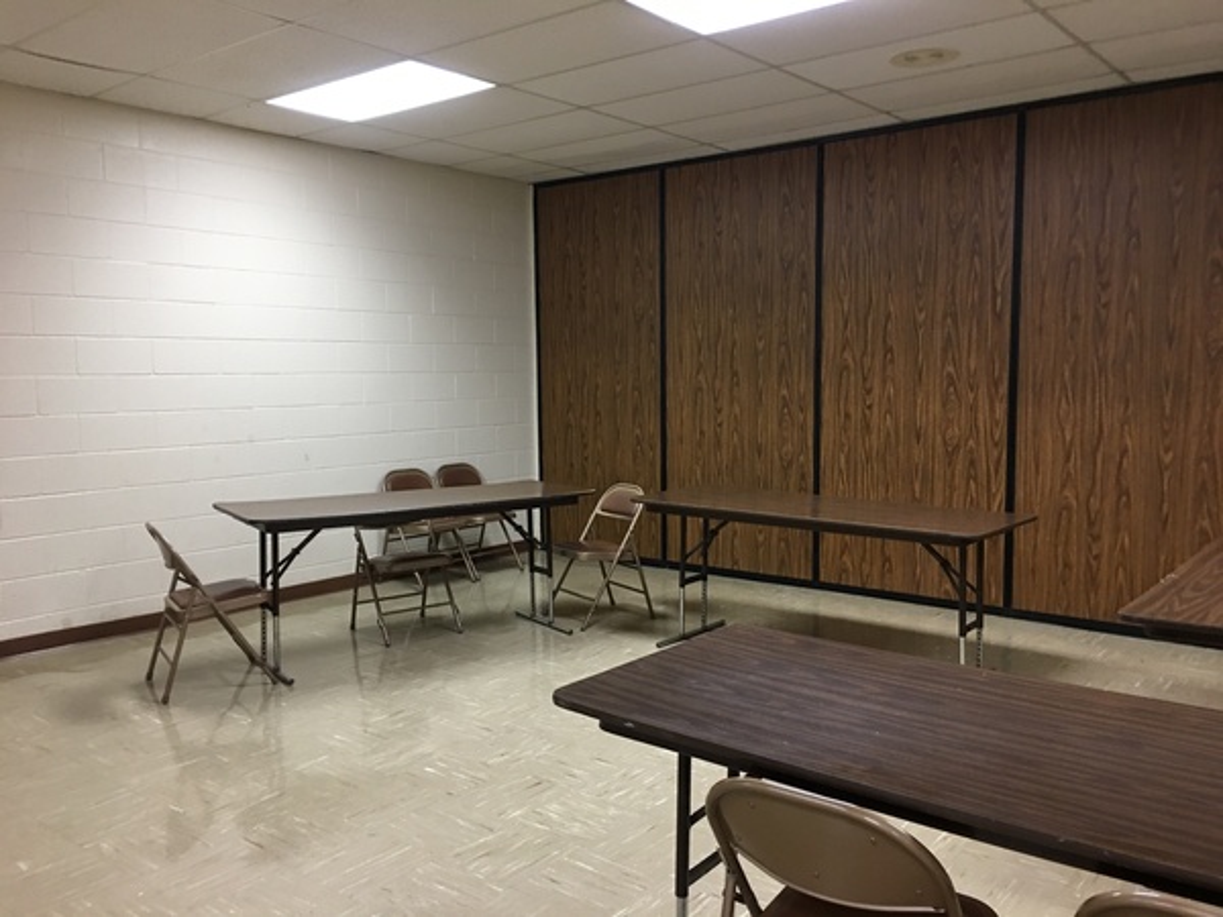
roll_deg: +1.7
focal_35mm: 29
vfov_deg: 48.2
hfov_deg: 61.7
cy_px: 458
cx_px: 612
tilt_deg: -3.8
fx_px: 1025
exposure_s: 1/15
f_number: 2.2
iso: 80
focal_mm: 4.15
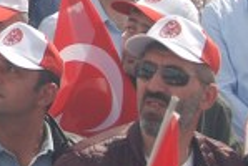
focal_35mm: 282
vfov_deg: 4.8
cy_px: -163
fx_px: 1944
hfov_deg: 7.1
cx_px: -201
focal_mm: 35
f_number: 8
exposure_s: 1/200
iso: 100
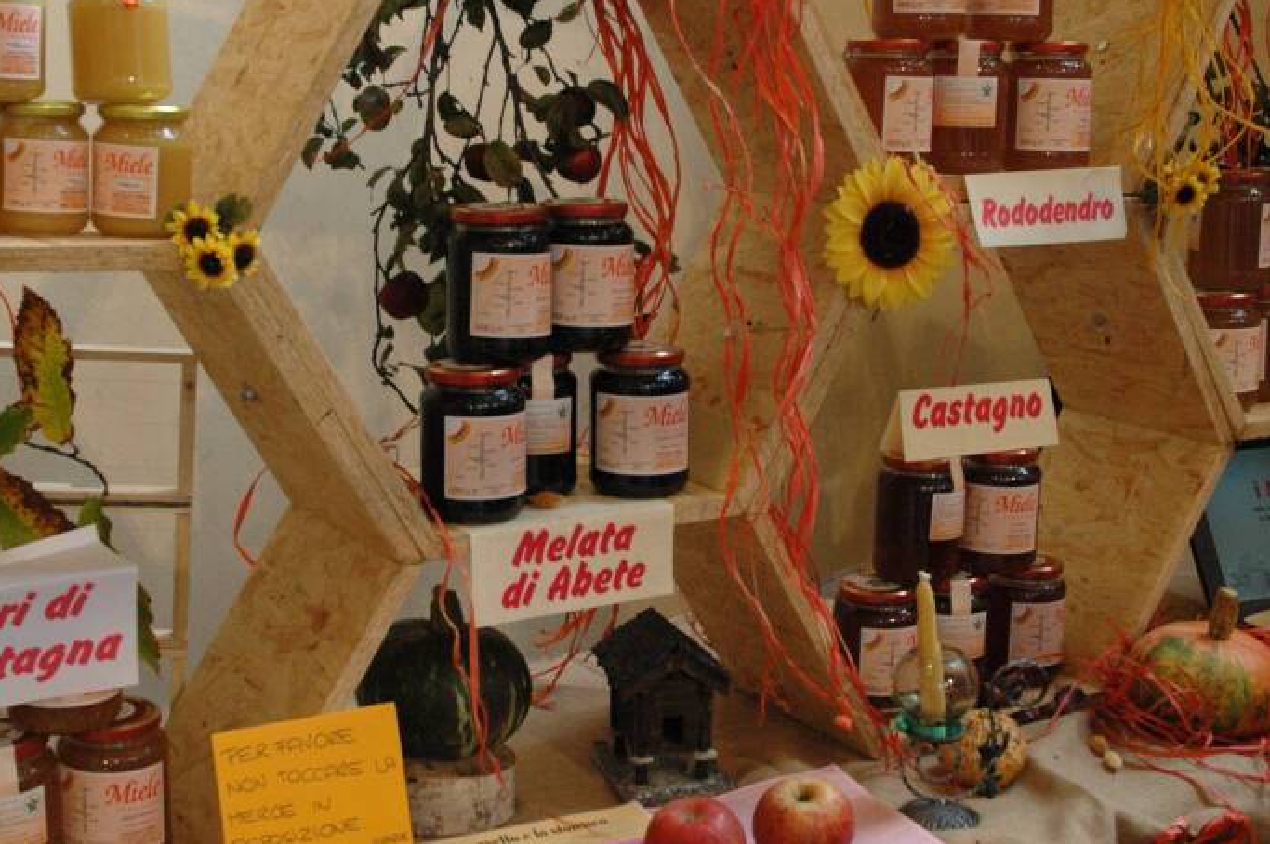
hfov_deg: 36.9
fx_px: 1903
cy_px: 408
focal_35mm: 54
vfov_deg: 25.0
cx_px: 560
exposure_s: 1/60
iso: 1000
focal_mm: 24
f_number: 5.6
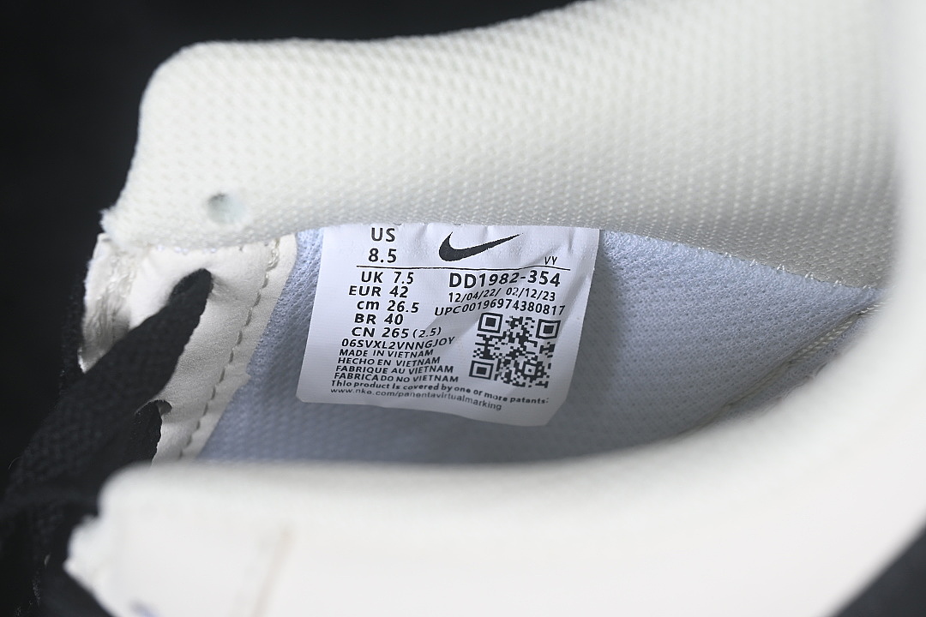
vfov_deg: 18.2
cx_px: 463
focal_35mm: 75
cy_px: 308
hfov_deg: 27.0
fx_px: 1929
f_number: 7.1
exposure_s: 1/80
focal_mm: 50
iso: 160
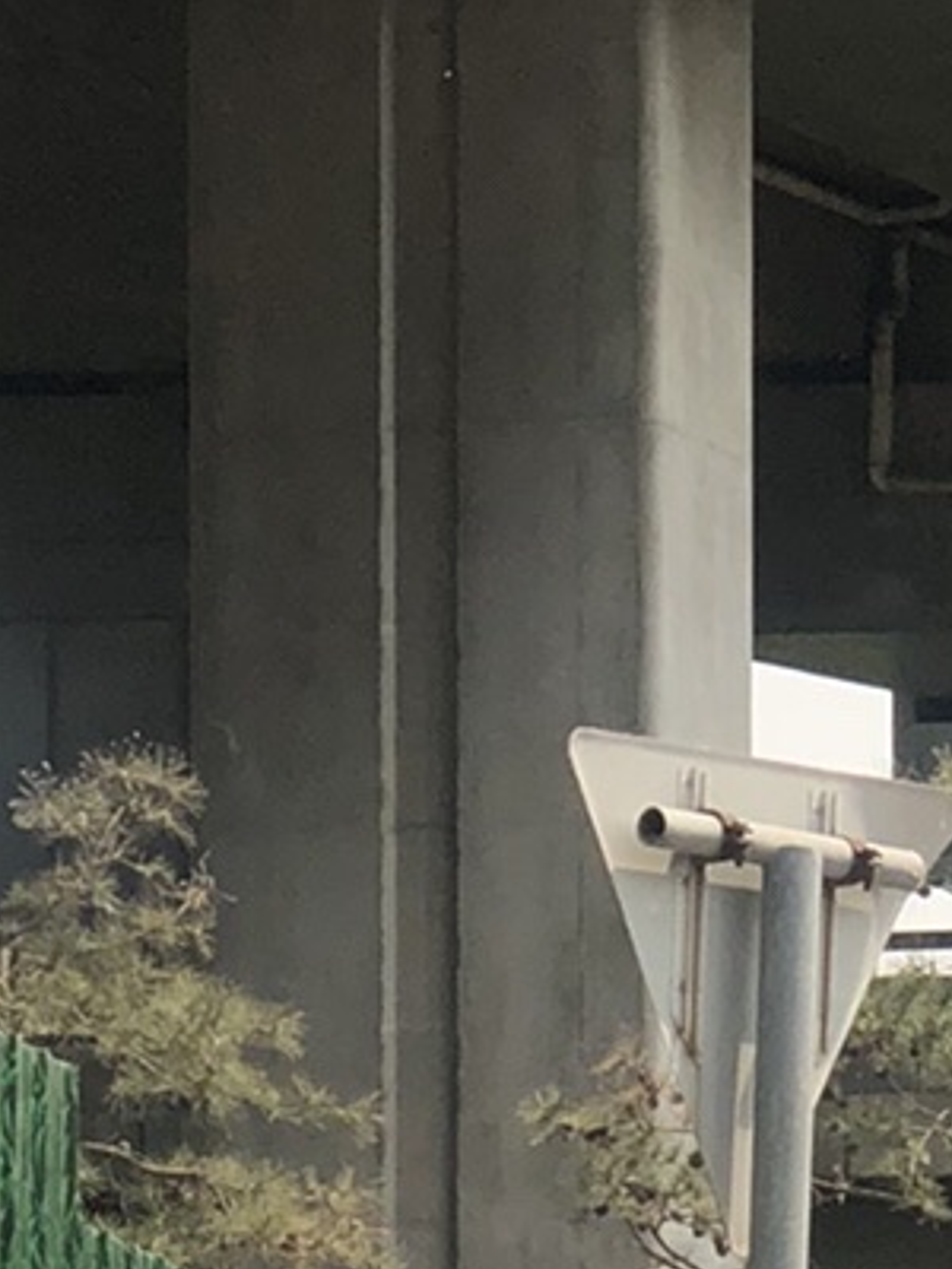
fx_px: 9534
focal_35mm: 260
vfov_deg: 7.5
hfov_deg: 5.7
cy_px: 2024
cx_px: 1111
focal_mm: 6
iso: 16
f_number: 2.4
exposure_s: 1/800
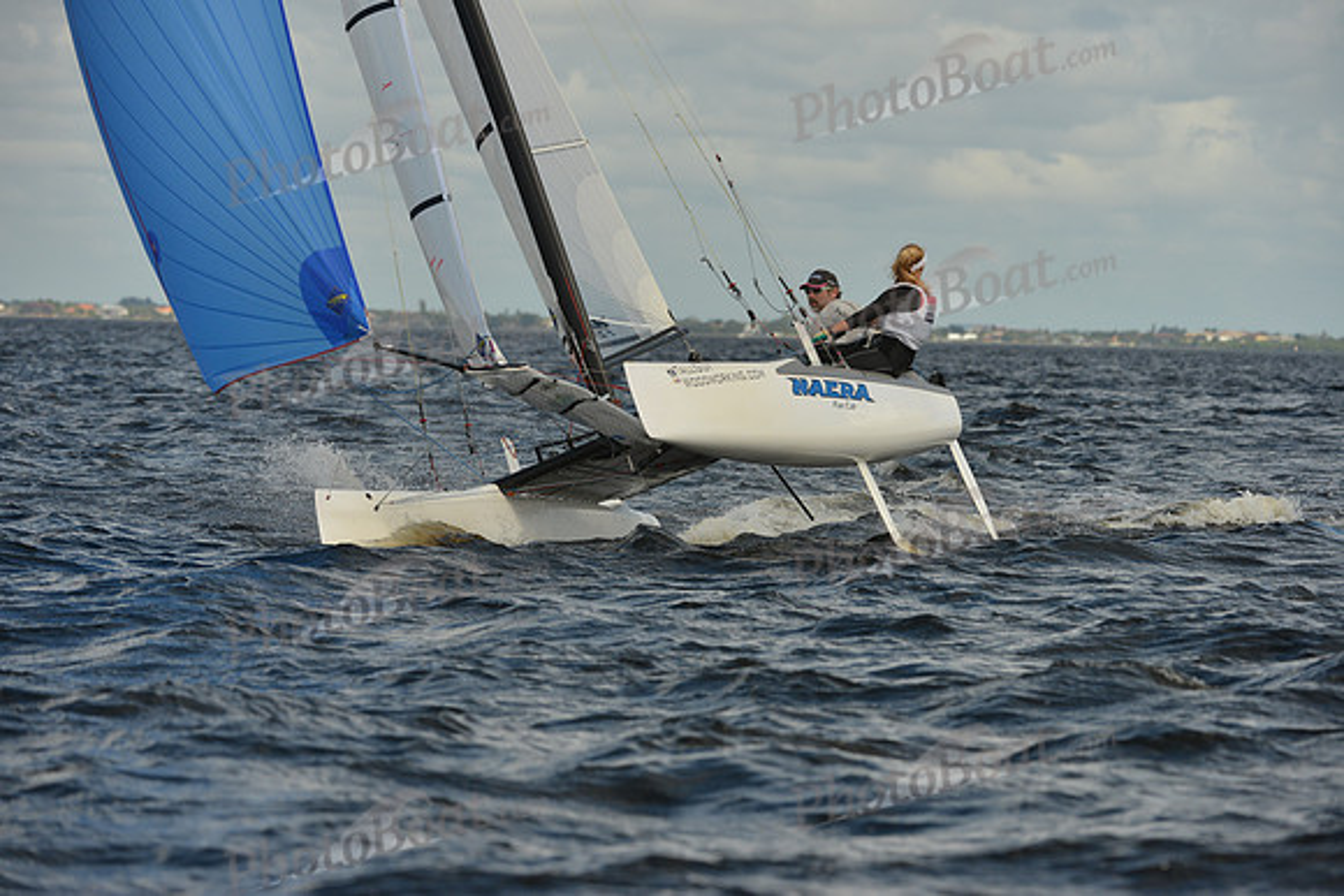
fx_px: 9708
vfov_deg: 5.3
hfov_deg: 7.9
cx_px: 672
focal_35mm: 260
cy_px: 448
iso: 250
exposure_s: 1/1000
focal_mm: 260
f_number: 6.3
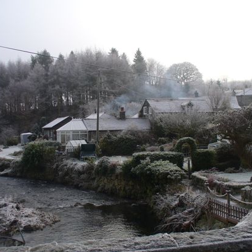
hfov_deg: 38.3
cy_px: 126
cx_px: 127
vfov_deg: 38.3
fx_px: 362
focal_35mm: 44
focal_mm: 6.1
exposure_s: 1/500
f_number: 2.8
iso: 80
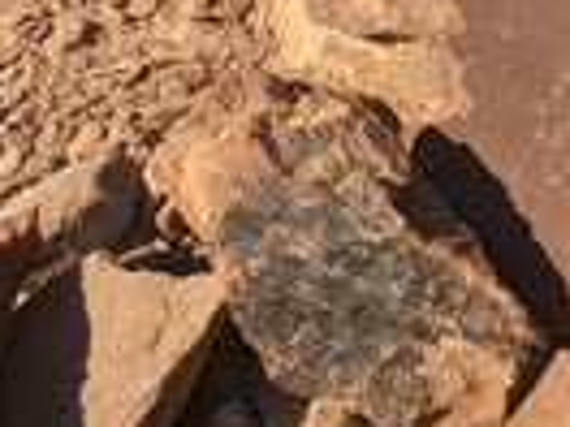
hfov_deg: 12.7
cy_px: -552
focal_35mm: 121
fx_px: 1992
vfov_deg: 10.7
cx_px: 1365
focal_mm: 5.43
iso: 57
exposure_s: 1/1776
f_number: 1.89
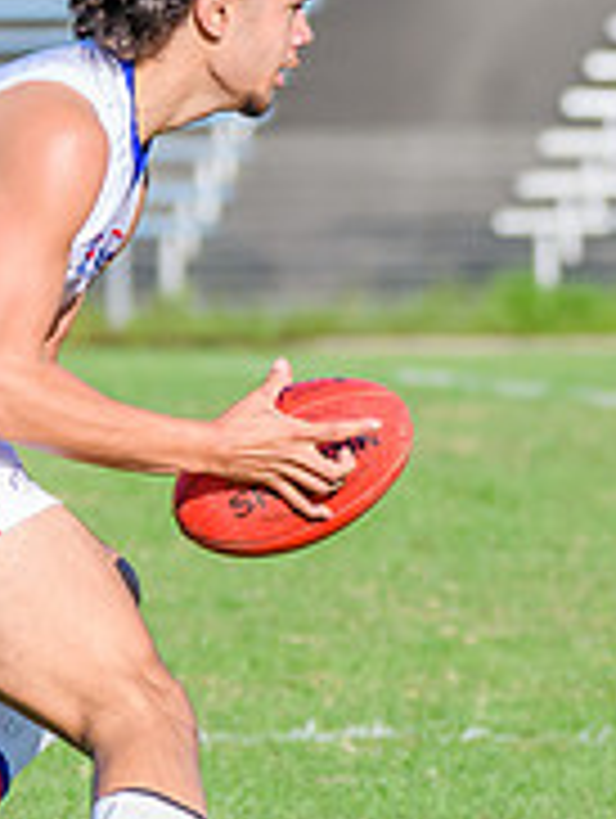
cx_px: 355
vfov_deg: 1.6
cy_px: 383
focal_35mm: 1264
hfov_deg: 1.2
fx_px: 29921
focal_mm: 240
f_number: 7.1
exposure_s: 1/2000
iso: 800
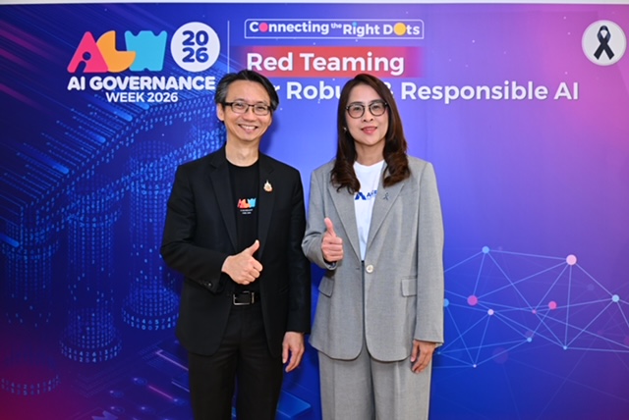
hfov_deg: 49.5
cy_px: 210
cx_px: 314
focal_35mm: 39
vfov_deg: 34.3
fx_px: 682
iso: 1000
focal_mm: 39
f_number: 4
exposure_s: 1/125
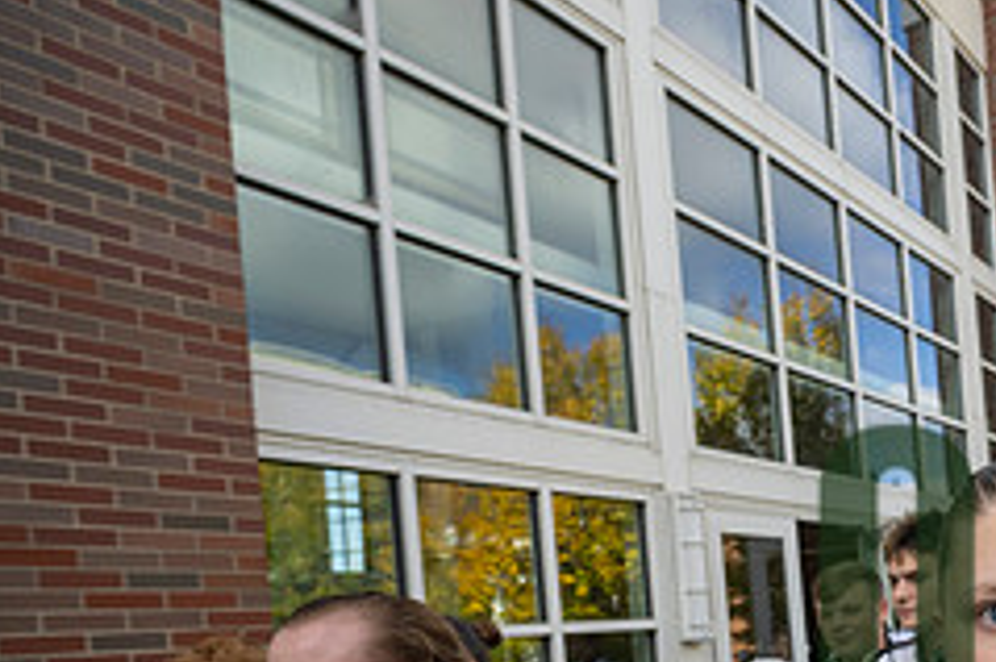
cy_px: 622
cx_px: 1134
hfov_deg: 42.0
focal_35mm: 34
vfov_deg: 35.9
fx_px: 940
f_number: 4.5
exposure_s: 1/500
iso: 320
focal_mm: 14
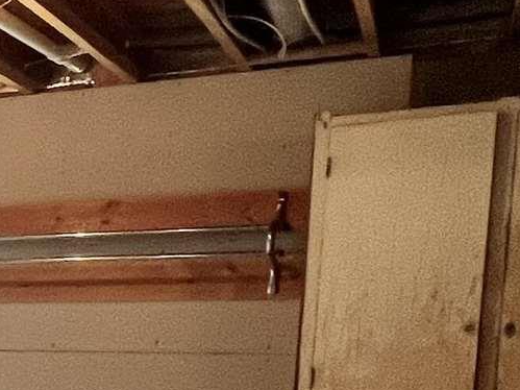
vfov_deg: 17.7
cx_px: -788
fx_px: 1201
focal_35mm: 80
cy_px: 438
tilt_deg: -5.2
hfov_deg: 14.2
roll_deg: -0.1
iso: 160
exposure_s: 1/120
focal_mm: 1.57
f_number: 1.8
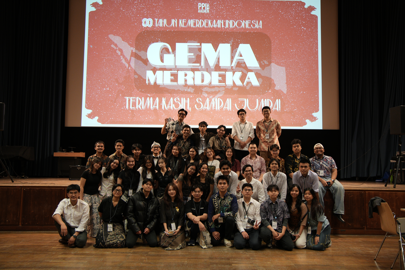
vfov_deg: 40.0
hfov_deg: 57.2
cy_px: 135
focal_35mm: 33
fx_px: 371
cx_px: 202
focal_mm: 22
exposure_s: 1/100
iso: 640
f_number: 2.8
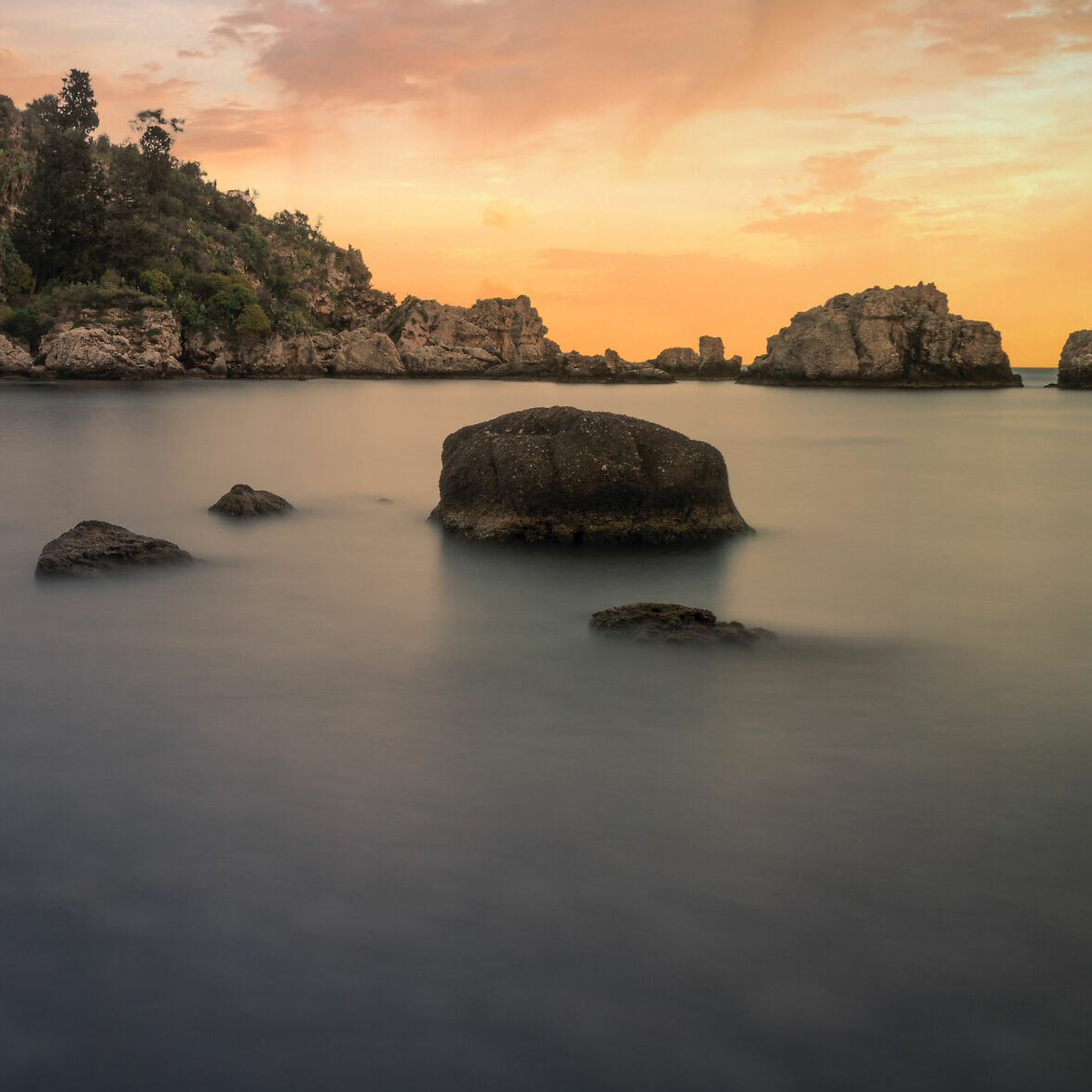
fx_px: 1677
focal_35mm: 47
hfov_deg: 34.4
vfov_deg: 36.0
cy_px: 486
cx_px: 141
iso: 100
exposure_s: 101
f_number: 14
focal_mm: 18
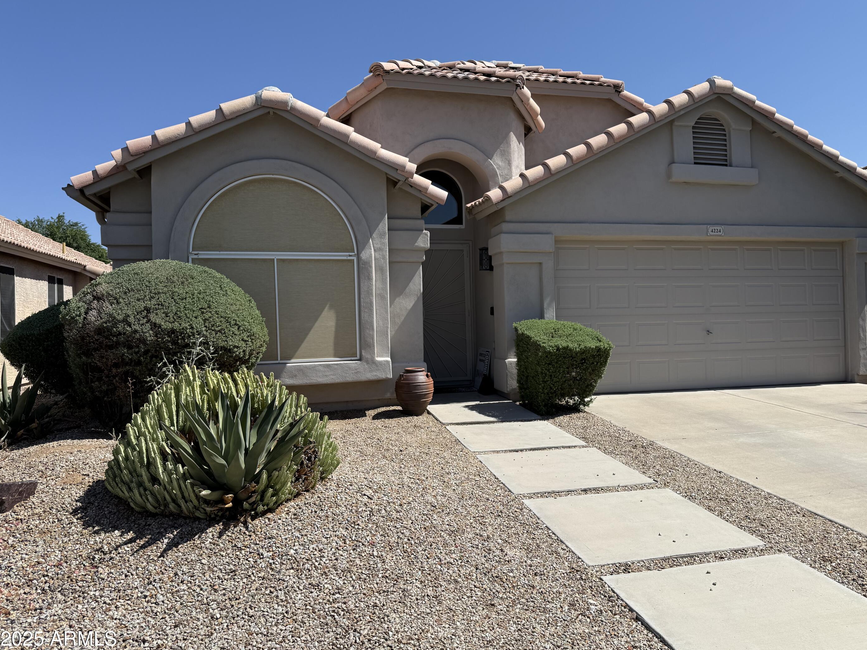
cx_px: 468
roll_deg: +0.9
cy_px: 319
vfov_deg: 53.1
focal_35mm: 26
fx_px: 651
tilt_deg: -0.3
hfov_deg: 67.2
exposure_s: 1/5714
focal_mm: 6.76
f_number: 1.78
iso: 80
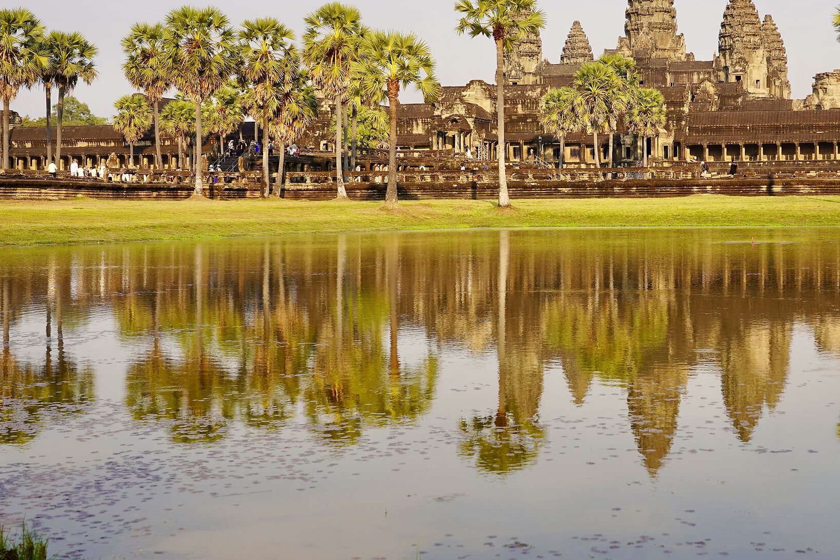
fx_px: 1260
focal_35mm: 54
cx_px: 566
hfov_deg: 36.5
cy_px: 194
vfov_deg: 25.0
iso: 100
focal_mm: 37
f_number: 7.1
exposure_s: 1/100
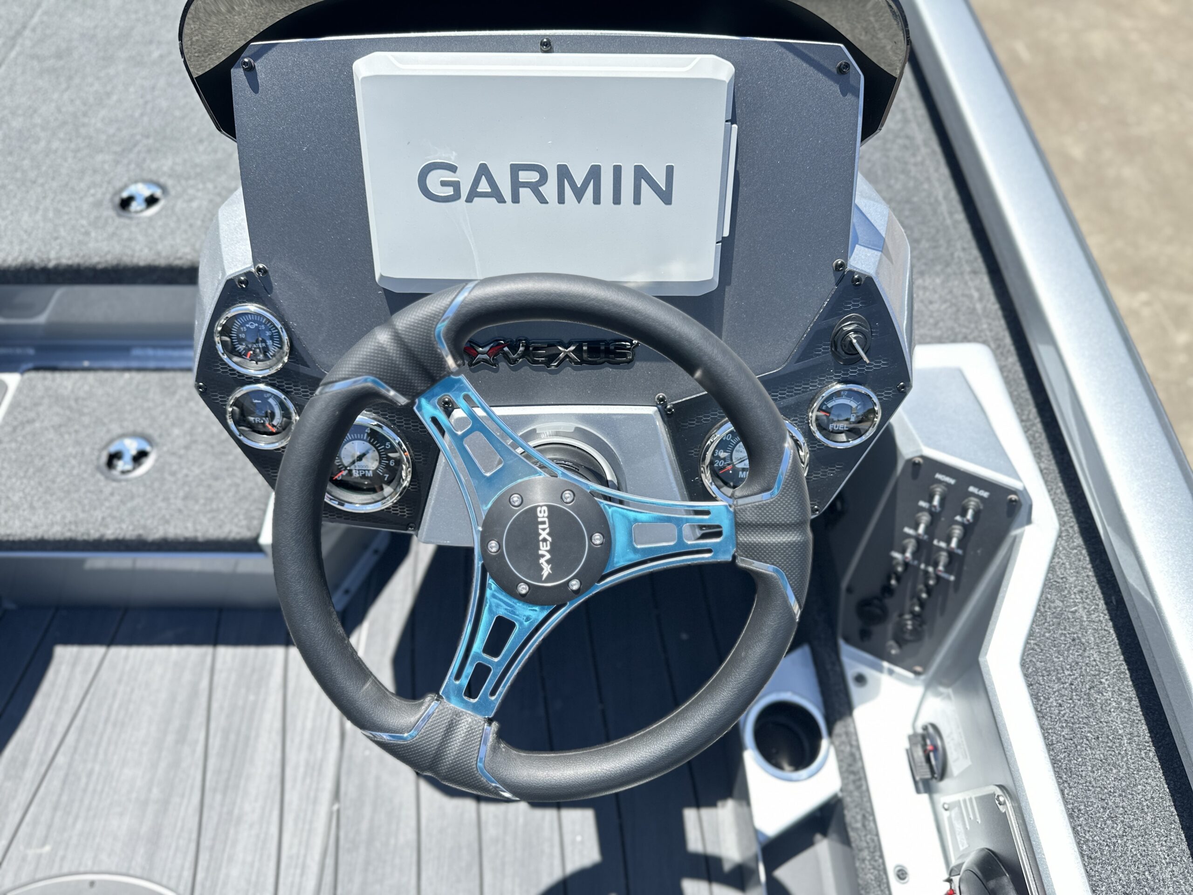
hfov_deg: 71.6
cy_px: 448
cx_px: 596
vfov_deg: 56.8
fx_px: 827
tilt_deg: -55.5
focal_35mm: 24
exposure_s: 1/962
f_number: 1.78
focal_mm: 6.86
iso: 80
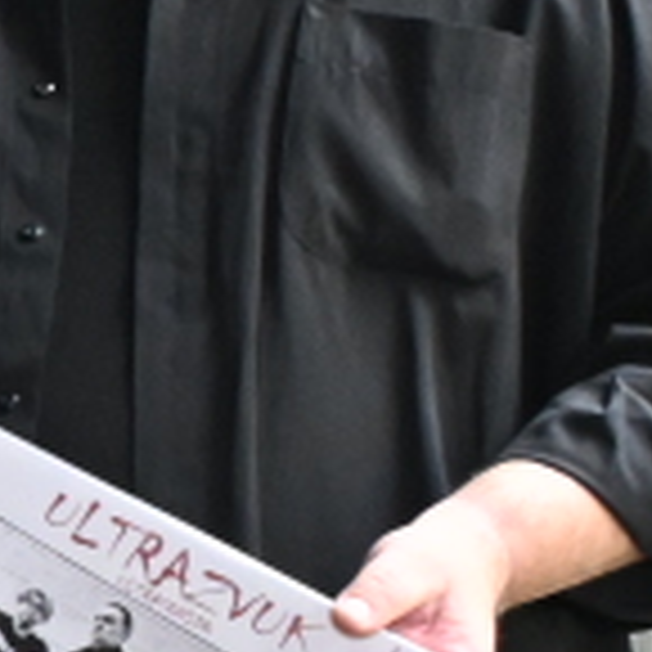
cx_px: -1664
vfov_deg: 7.0
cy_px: 728
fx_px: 5263
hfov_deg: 6.2
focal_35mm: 247
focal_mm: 26
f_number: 6.3
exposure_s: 1/160
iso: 4000
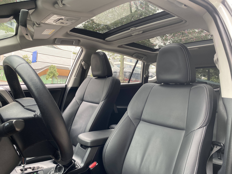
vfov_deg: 53.1
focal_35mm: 26
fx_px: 174
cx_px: 116
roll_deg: -4.4
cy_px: 87
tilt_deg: +0.7
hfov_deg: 67.3
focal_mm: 4.25
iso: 125
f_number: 1.8
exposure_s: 1/121
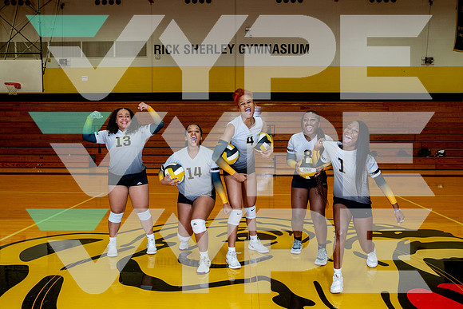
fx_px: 413
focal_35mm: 32
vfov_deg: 41.0
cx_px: 232
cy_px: 154
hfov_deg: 58.5
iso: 800
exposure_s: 1/125
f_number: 7.1
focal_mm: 32
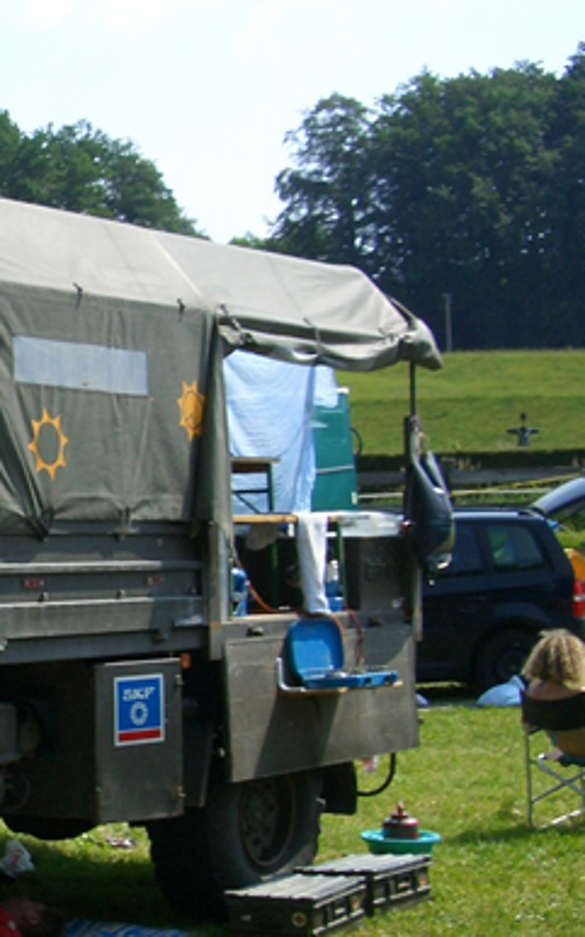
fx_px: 2298
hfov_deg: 13.7
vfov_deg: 23.0
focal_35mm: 90
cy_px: 527
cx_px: -279
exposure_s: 1/500
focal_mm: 6.8
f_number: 4.6
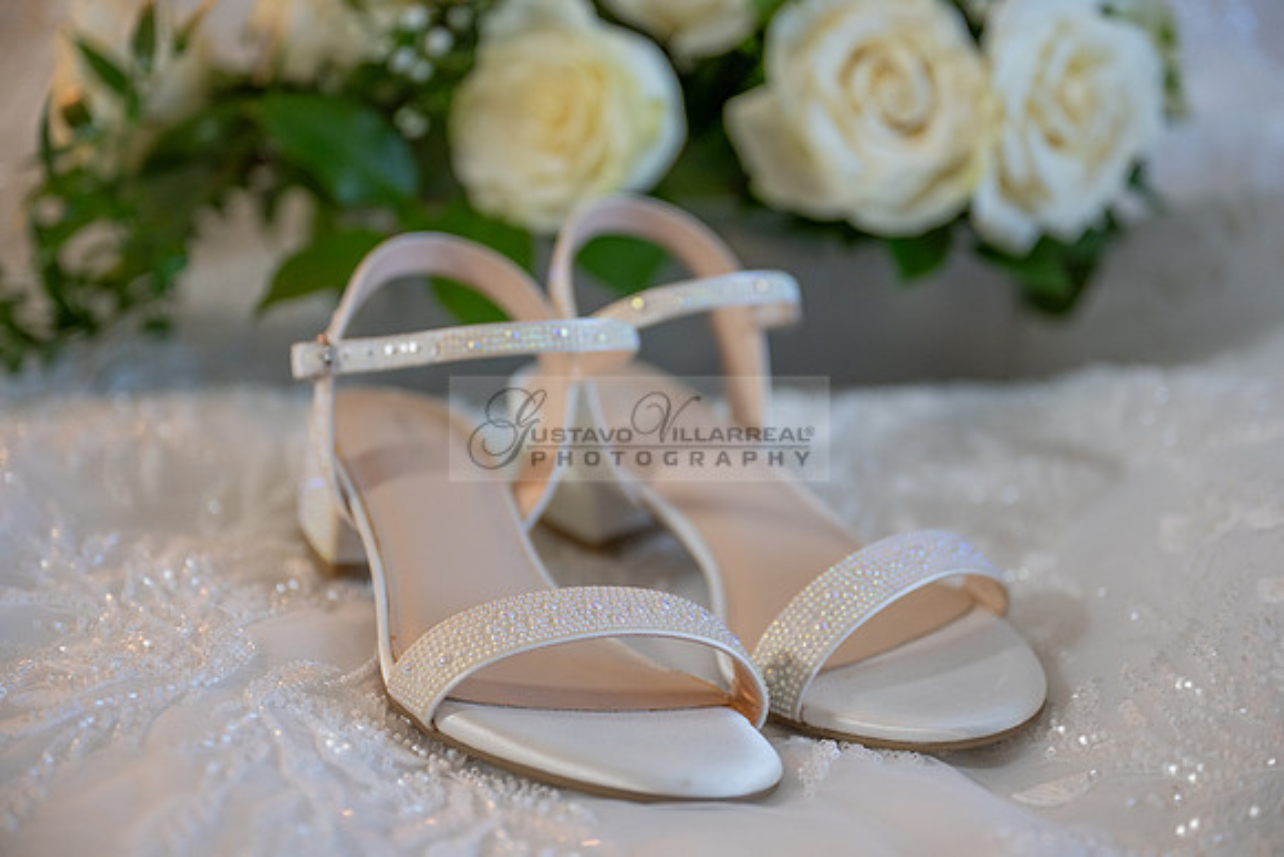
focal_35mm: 60
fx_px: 2140
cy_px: 428
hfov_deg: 33.4
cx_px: 642
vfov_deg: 22.6
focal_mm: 60
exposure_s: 1/125
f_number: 2.8
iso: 800
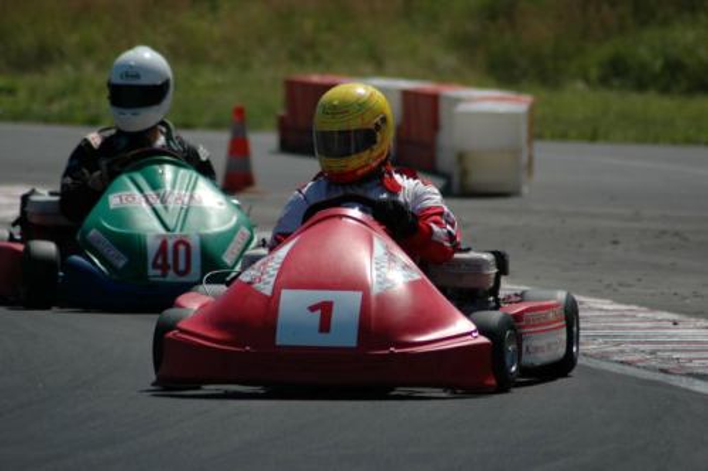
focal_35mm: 450
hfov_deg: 4.6
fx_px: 8844
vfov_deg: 3.1
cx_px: 354
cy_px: 236
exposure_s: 1/1600
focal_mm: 300
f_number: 5.6
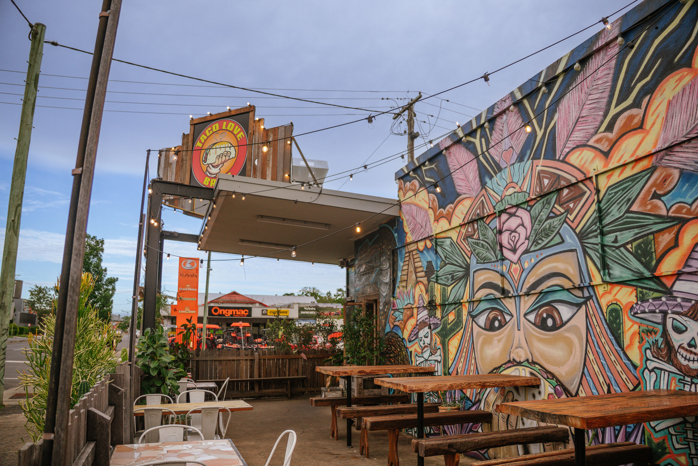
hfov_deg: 67.4
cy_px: 233
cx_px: 349
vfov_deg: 48.0
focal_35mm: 27
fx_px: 524
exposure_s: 1/1000
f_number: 2.8
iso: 250
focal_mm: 18
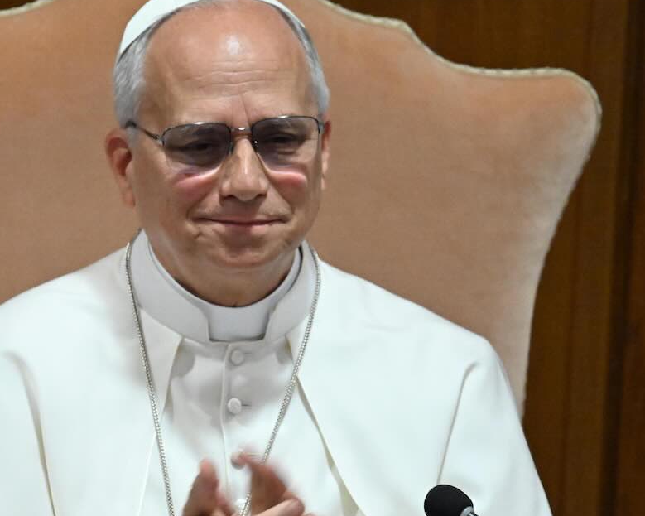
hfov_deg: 2.7
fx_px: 13800
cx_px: 210
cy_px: 336
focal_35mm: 723
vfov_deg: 2.1
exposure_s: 1/125
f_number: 5.6
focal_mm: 400
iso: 8000
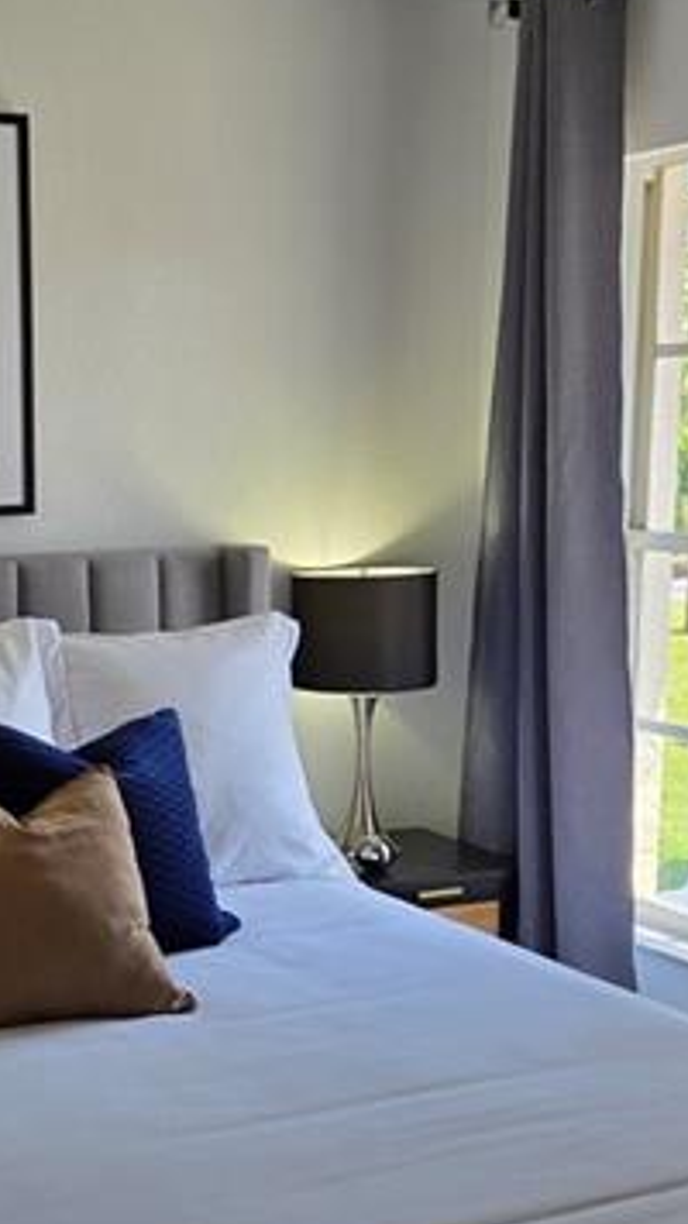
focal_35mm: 54
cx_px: -10
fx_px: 1753
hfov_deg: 21.4
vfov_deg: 38.4
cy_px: 725
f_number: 1.8
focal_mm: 5.4
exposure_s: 1/120
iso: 40
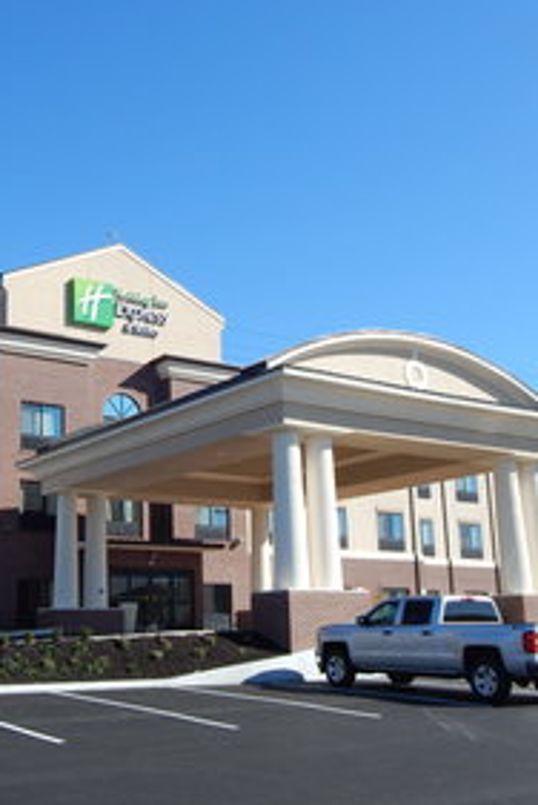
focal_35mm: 44
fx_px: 984
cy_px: 404
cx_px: 172
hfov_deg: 30.3
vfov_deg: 44.5
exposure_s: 1/1500
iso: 125
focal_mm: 5.6
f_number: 3.2
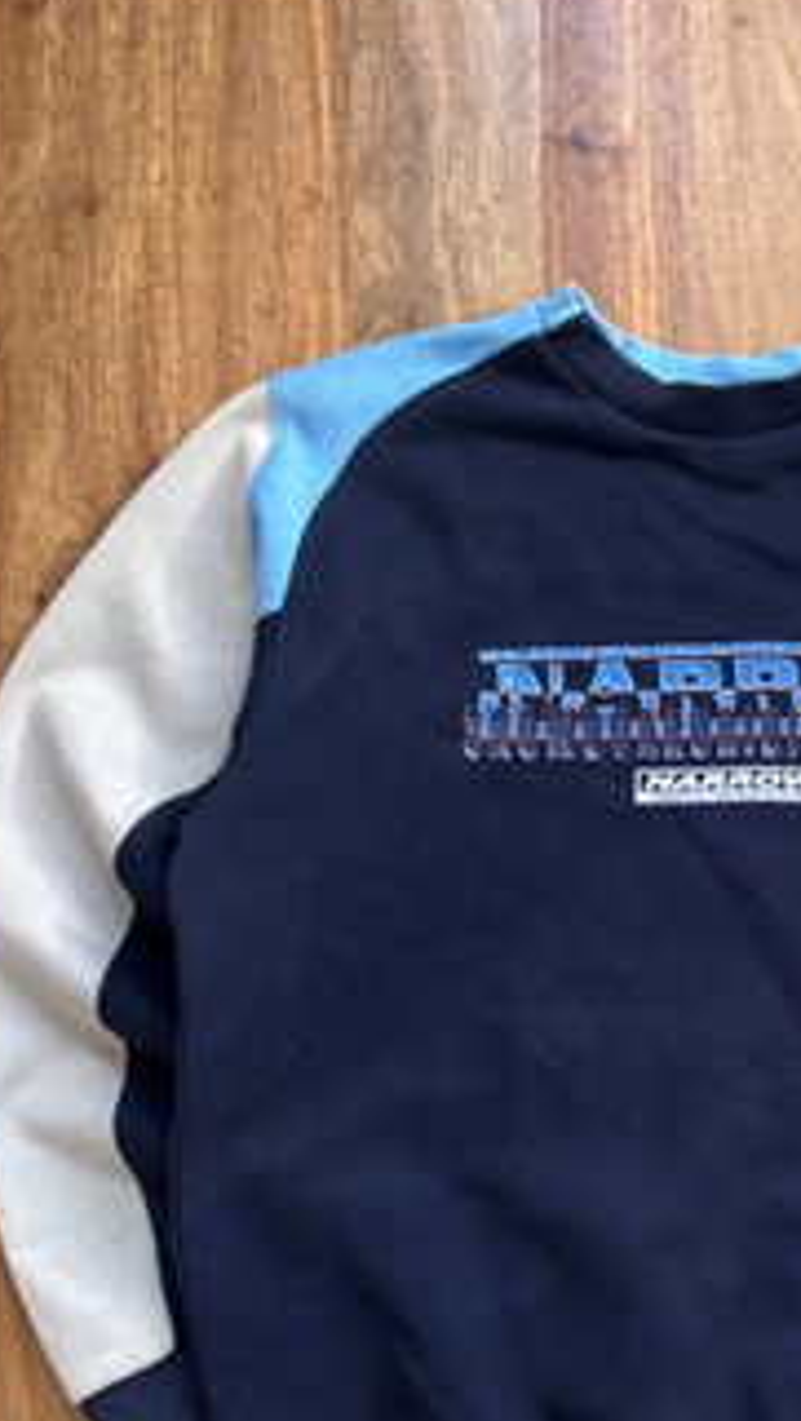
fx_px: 1771
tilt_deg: -88.8
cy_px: 1007
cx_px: 748
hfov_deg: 24.6
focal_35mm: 47
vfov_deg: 42.8
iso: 250
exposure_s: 1/60
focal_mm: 5.96
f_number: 1.6
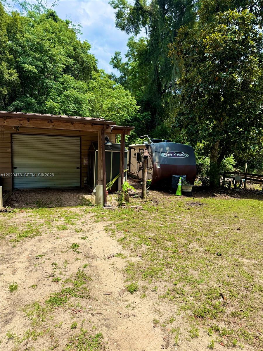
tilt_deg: -7.0
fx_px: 243
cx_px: 132
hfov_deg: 56.8
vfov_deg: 71.6
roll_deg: -1.9
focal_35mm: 24
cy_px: 176
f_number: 1.78
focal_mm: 6.76
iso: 80
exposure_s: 1/4405
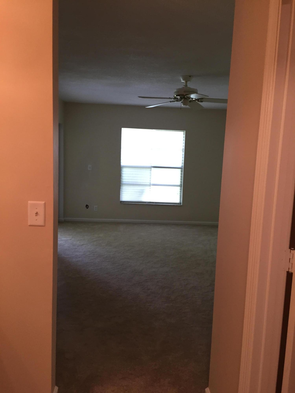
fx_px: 330
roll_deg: -1.5
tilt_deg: -5.9
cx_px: 148
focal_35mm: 29
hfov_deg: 48.2
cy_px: 196
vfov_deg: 61.7
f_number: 2.2
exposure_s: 1/30
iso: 125
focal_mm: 4.15
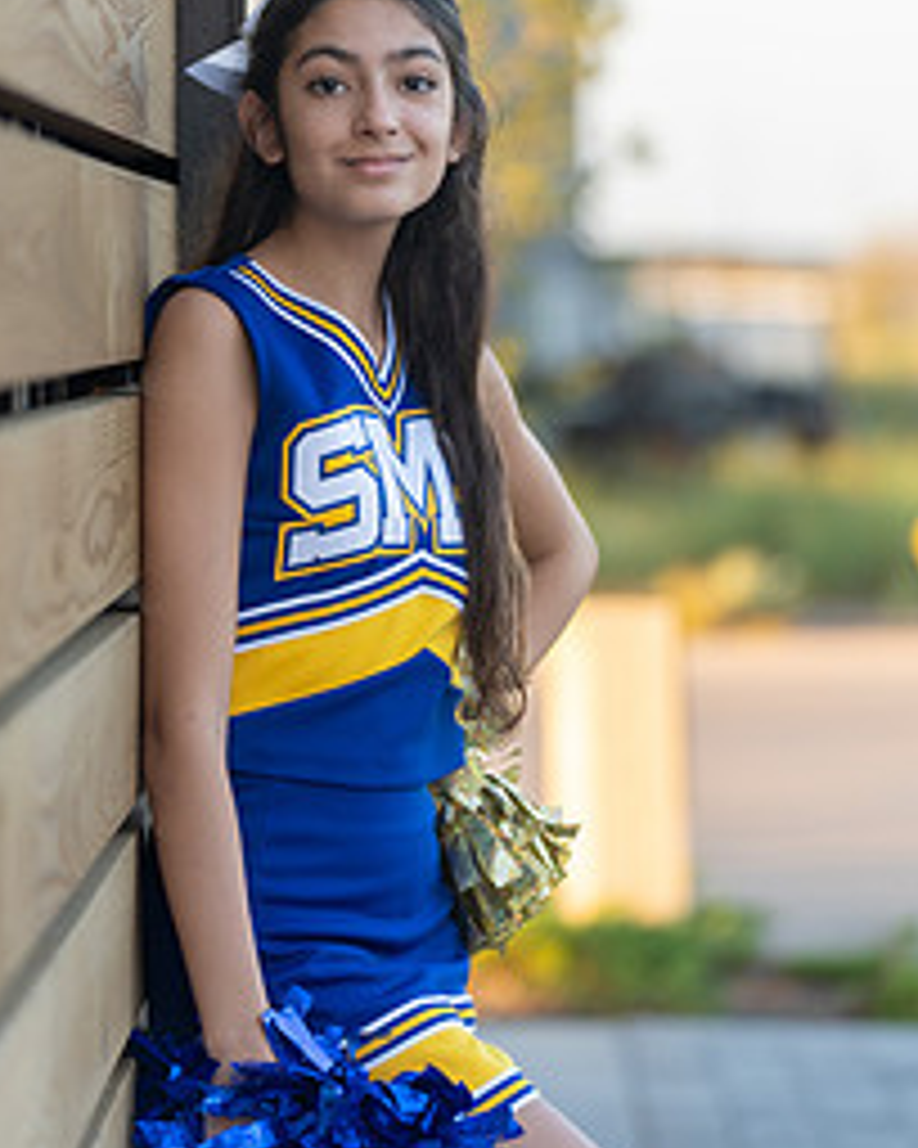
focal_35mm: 204
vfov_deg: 9.5
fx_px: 6928
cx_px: 446
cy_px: 486
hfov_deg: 7.6
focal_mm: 123
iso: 250
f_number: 2.8
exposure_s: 1/320
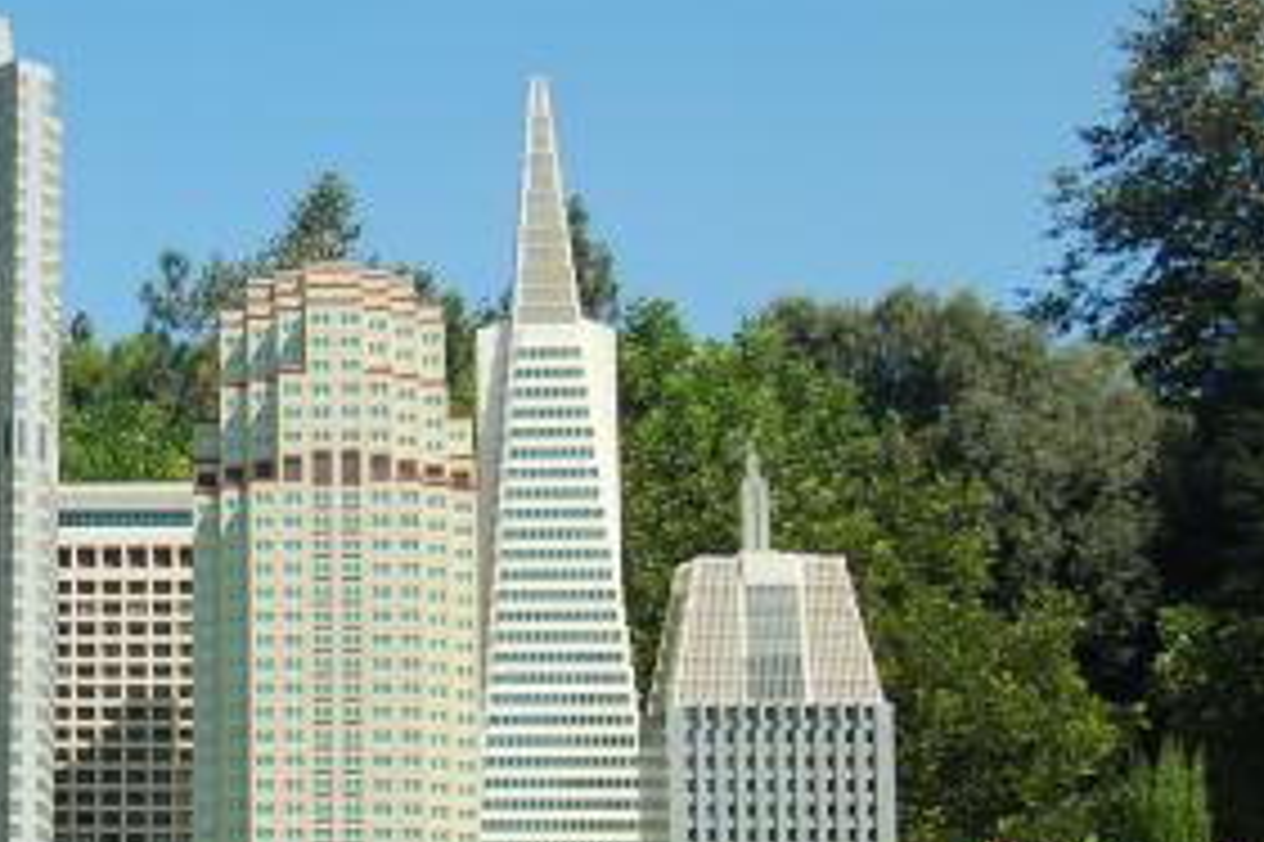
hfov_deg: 23.3
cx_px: -130
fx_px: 2877
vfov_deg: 16.5
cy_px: 716
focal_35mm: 82
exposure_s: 1/160
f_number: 6.3
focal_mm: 24
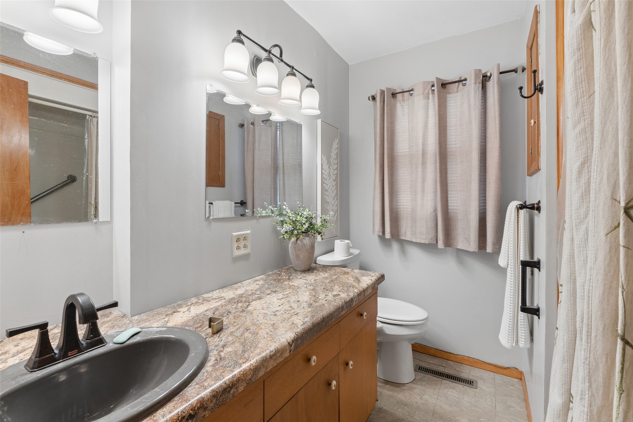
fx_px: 277
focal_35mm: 16
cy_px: 211
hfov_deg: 97.6
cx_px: 316
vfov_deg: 74.6
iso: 250
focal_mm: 10.5
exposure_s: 1/13
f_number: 8
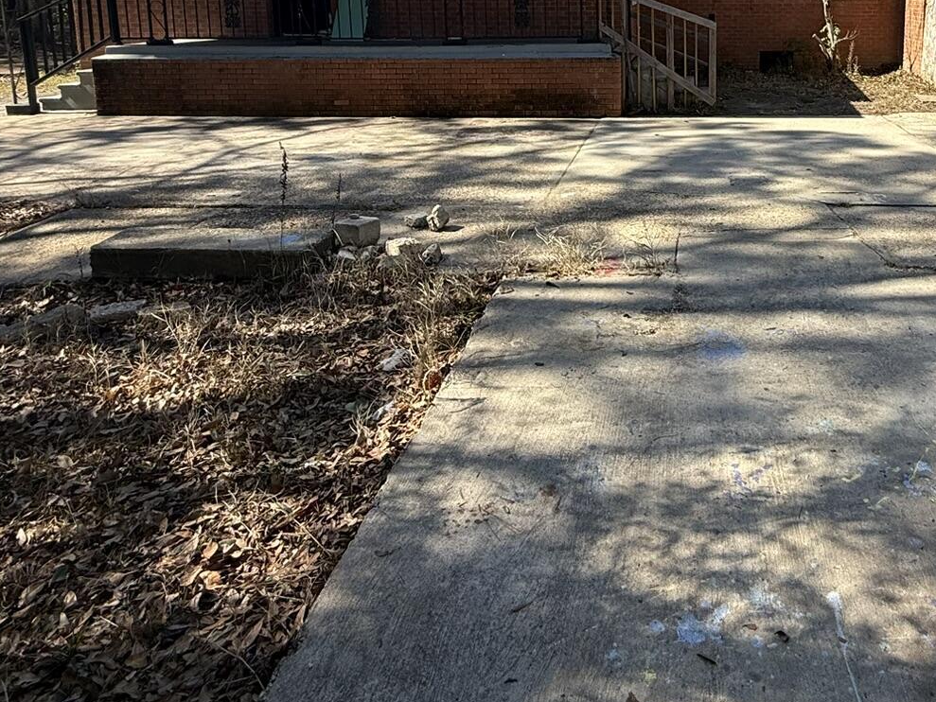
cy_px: 102
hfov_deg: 59.0
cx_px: 681
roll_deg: +0.1
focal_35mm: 29
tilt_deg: -7.6
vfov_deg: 44.8
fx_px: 784
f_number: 2.2
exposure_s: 1/658
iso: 50
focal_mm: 2.22
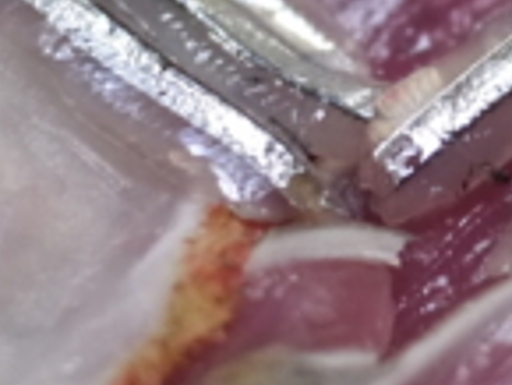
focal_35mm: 198
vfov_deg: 7.5
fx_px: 2931
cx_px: 293
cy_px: 78
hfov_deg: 10.0
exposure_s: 1/250
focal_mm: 20
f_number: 1.7
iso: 1250
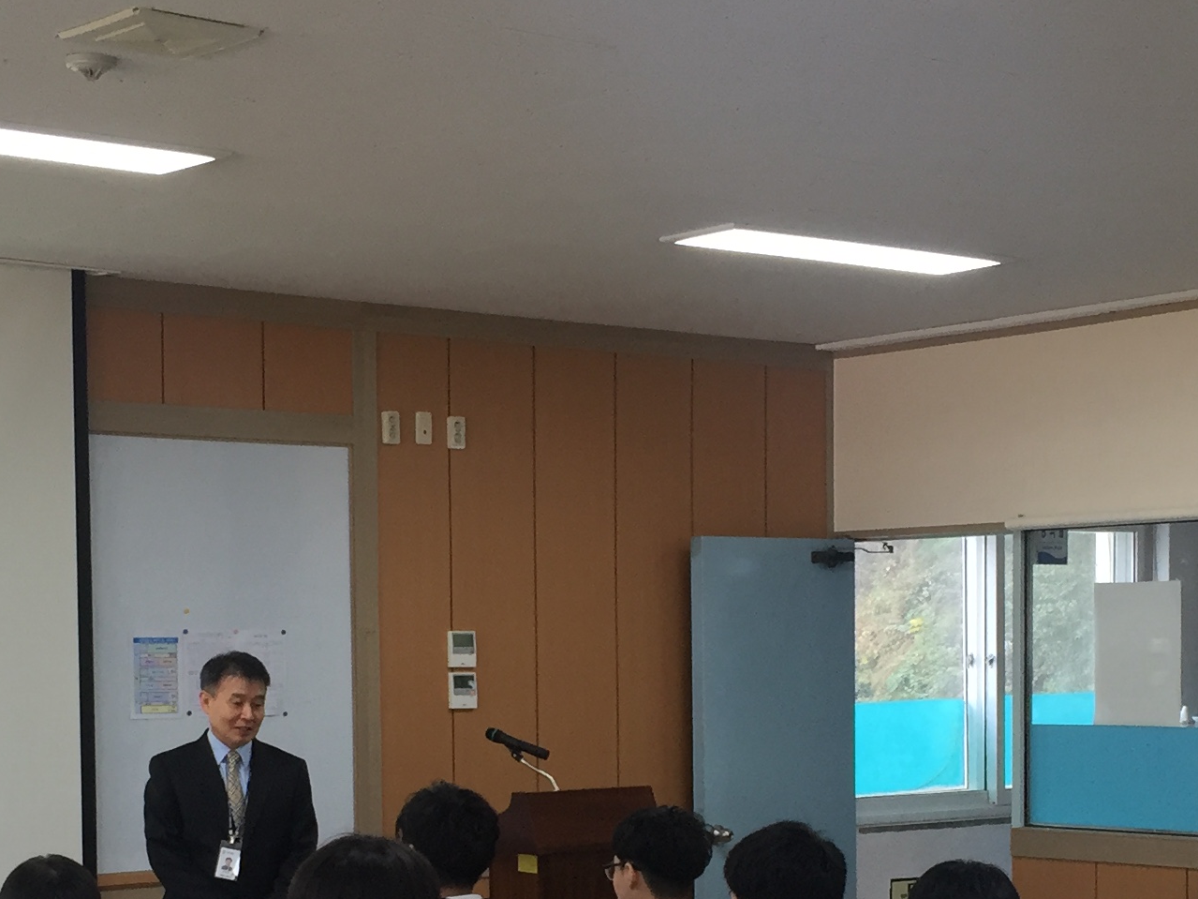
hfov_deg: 26.3
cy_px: 814
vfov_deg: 19.5
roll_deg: +0.0
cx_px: 475
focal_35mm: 74
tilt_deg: -3.0
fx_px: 2561
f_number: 2.2
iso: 32
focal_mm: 4.15
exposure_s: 1/40
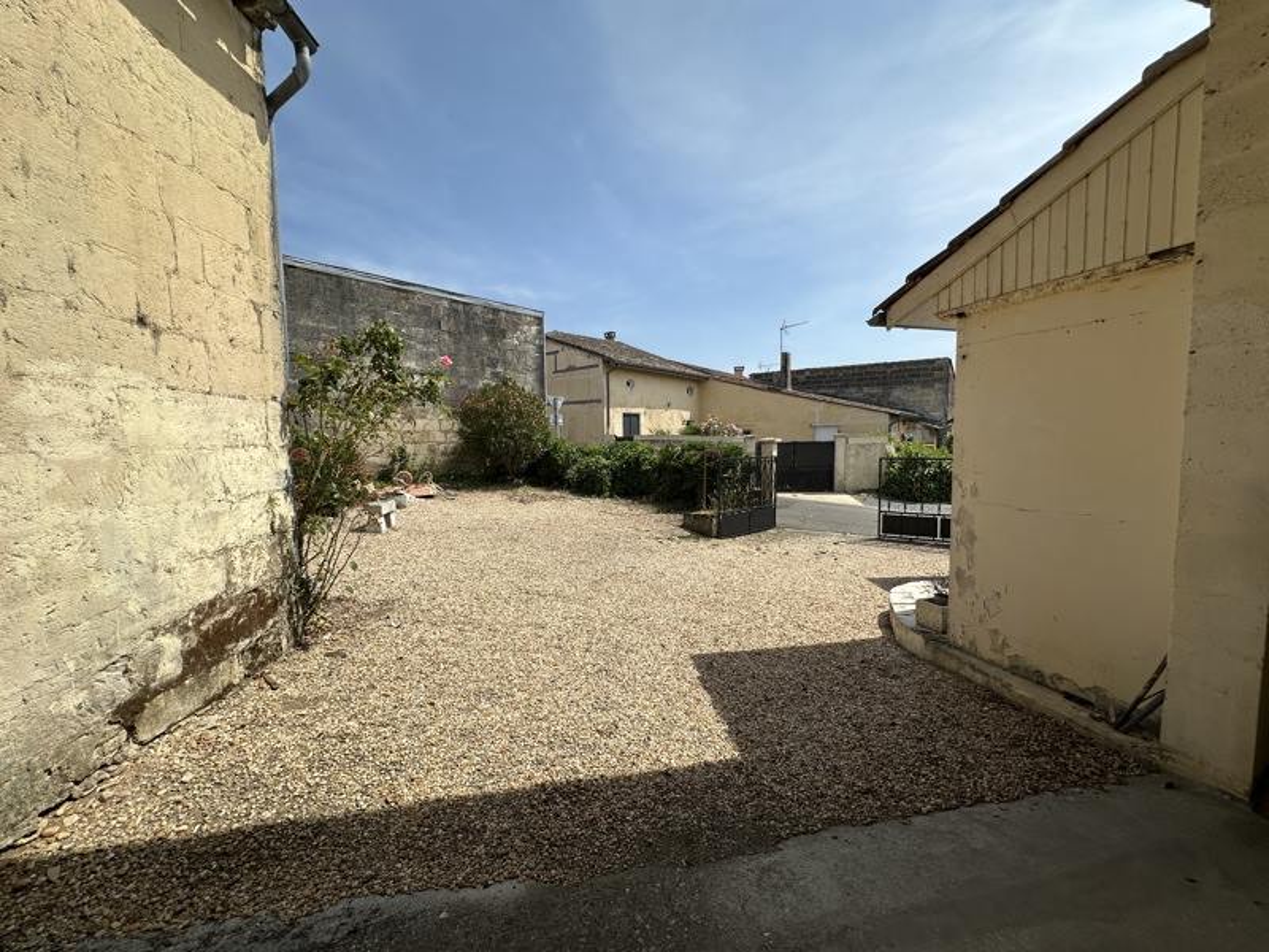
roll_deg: +0.8
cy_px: 476
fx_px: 513
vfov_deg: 85.7
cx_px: 634
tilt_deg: -2.6
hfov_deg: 102.1
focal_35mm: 14
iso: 50
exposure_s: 1/2451
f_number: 2.2
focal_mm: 2.22
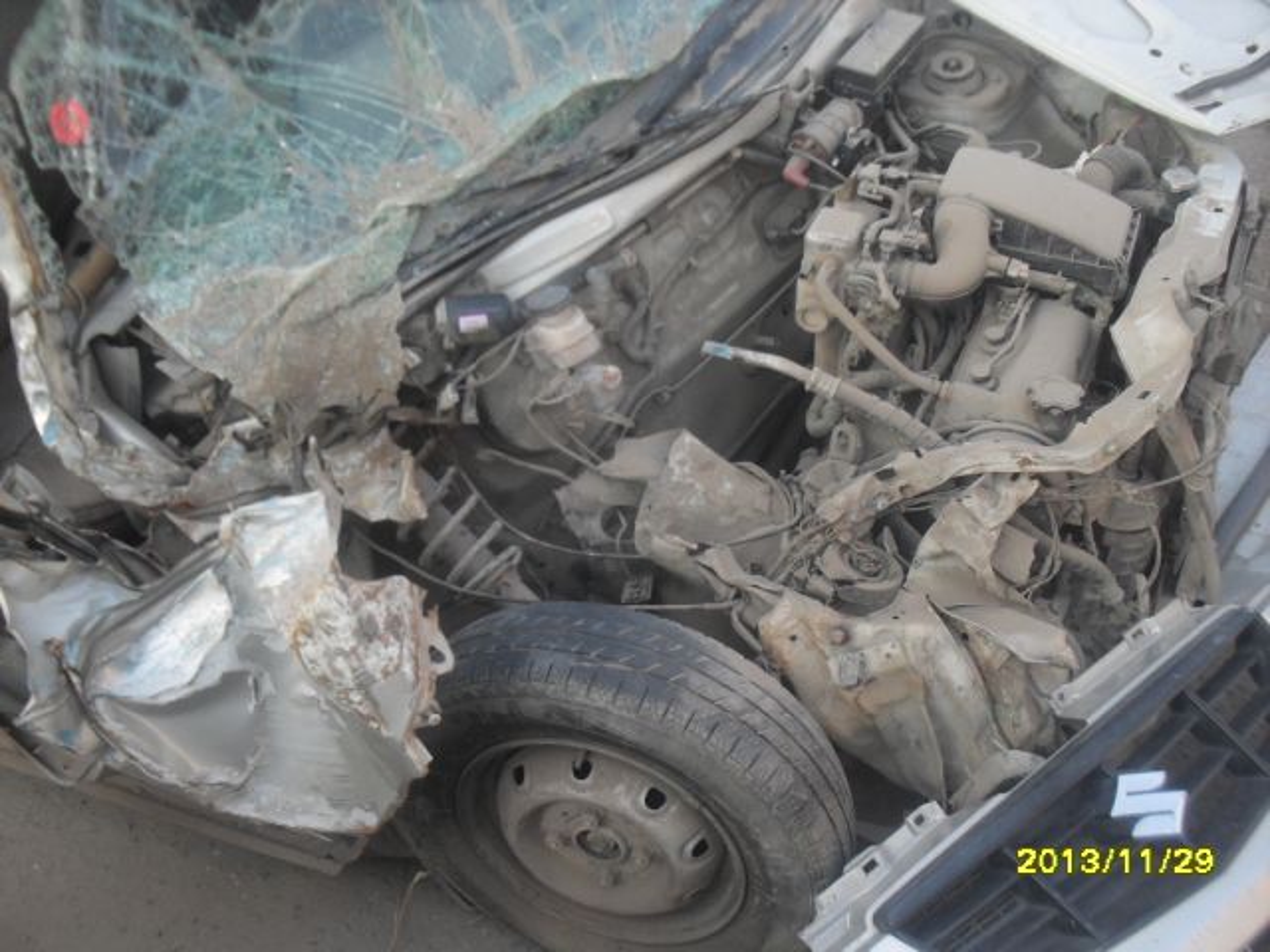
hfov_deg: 49.0
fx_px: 1394
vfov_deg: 37.7
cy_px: 476
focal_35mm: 38
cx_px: 635
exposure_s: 1/90
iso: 80
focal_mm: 6.3
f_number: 2.8
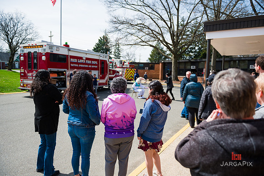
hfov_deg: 73.8
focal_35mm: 24
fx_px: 176
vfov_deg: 53.1
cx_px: 132
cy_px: 88
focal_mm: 24
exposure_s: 1/3200
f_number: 4
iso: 200
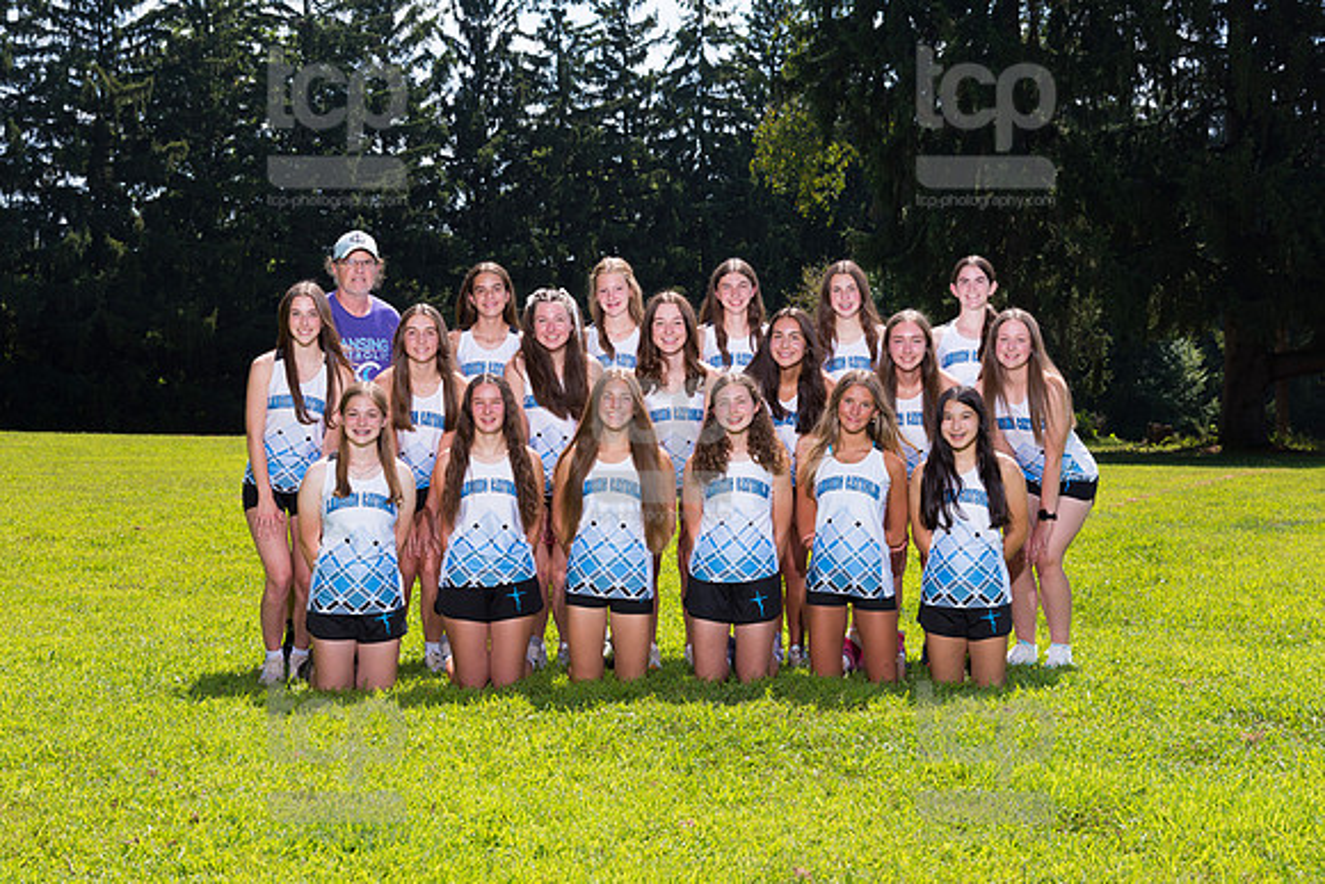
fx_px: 2164
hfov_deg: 34.0
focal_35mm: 59
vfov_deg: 23.1
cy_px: 425
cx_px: 644
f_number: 6.3
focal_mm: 50
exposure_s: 1/250
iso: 100
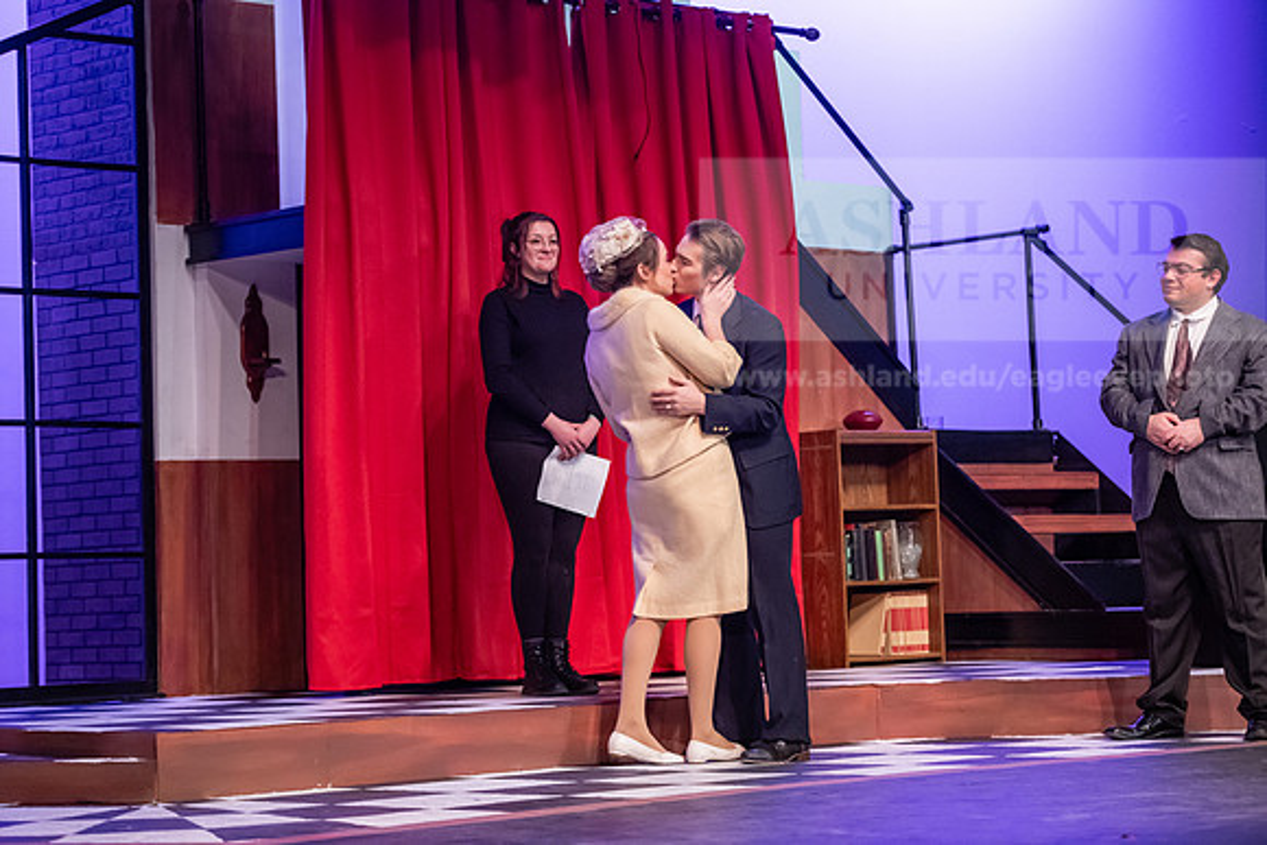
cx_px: 634
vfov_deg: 15.2
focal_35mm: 90
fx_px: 3168
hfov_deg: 22.6
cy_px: 422
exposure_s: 1/200
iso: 3200
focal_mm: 90
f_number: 3.2
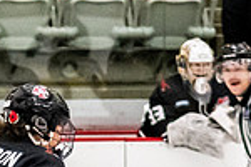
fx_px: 5250
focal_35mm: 753
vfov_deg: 1.8
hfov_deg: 2.7
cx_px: 66
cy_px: 319
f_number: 2.8
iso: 4000
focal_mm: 86
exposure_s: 1/640
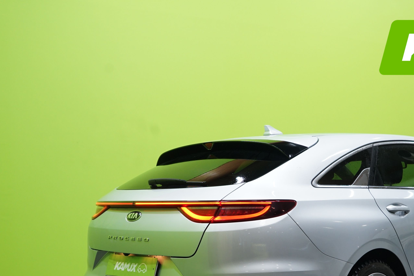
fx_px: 586
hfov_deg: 38.1
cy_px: 213
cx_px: 299
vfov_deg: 26.1
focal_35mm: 51
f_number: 5.6
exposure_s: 1/20
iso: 800
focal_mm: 33
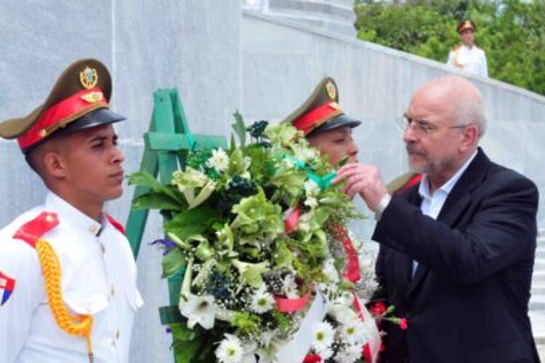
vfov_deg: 11.4
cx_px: 272
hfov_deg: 17.1
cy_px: 182
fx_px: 1817
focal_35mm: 120
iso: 500
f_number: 16
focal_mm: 80
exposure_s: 1/160
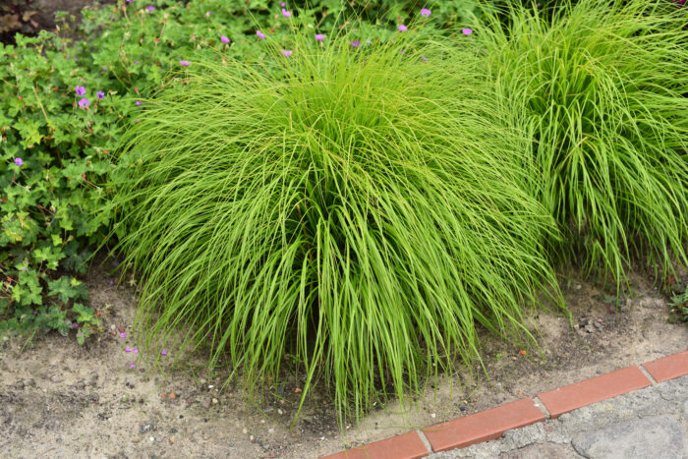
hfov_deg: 39.6
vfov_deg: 27.0
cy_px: 230
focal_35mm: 50
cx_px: 344
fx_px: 956
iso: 100
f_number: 4
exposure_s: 1/200
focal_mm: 50
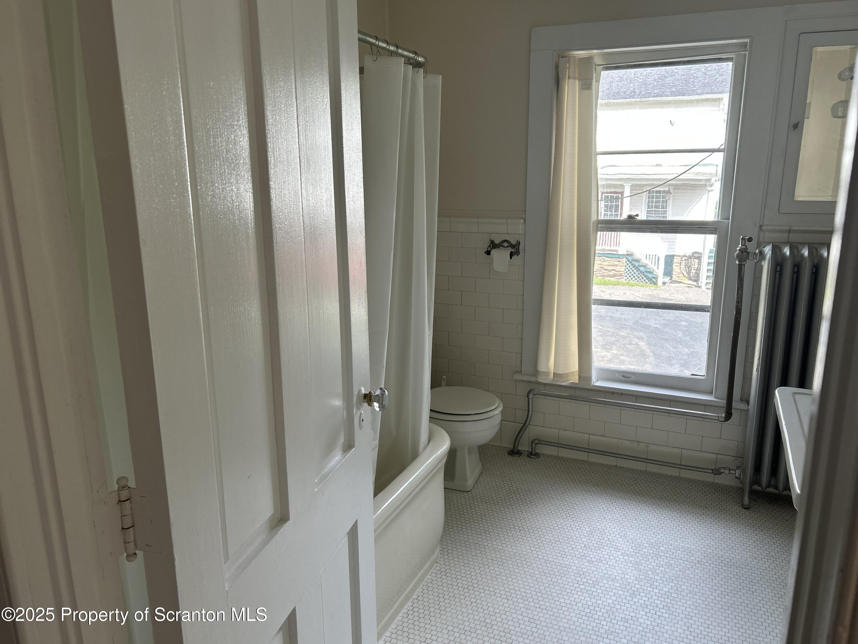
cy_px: 322
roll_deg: +0.4
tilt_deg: -12.5
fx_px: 644
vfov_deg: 53.1
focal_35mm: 26
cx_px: 429
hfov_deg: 67.3
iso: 64
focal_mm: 5.7
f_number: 1.5
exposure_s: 1/162
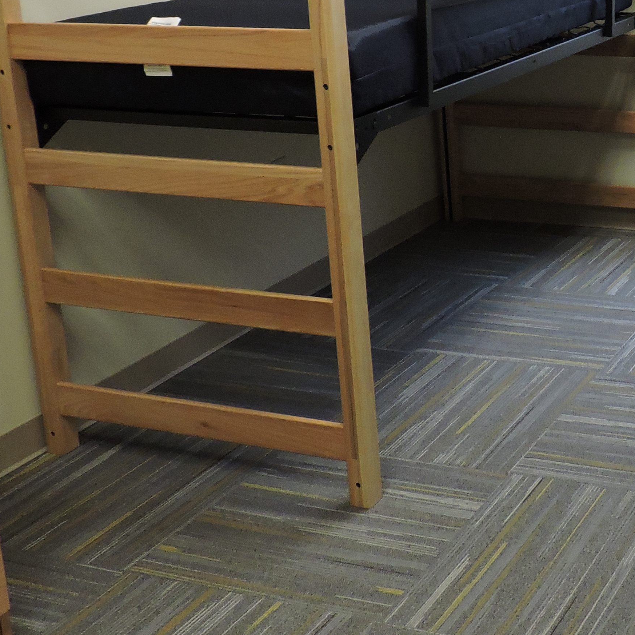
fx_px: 1162
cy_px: 127
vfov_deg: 29.8
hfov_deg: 28.3
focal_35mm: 56
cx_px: 668
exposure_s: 1/25
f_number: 3
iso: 400
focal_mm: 4.3
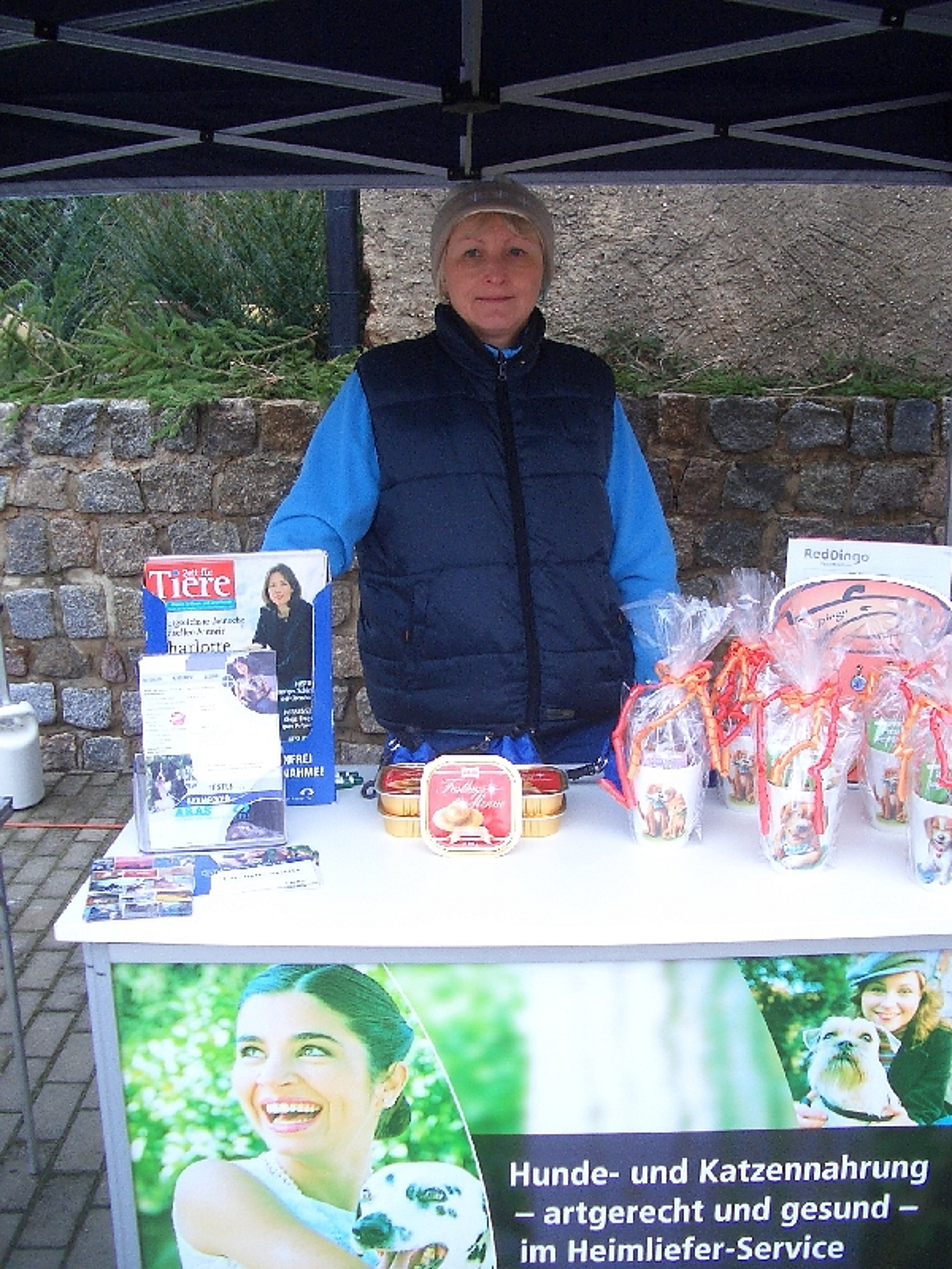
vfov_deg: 52.6
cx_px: 476
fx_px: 1283
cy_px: 634
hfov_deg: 40.7
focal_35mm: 35
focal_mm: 5.8
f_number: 2.6
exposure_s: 1/80
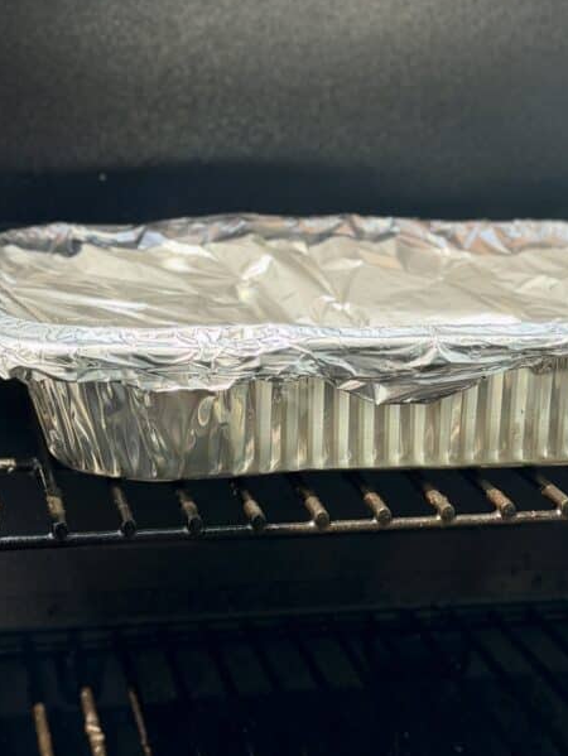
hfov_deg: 18.0
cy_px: 268
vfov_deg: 23.7
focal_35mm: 82
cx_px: 380
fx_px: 1792
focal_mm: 6.76
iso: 64
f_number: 1.78
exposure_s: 1/1085
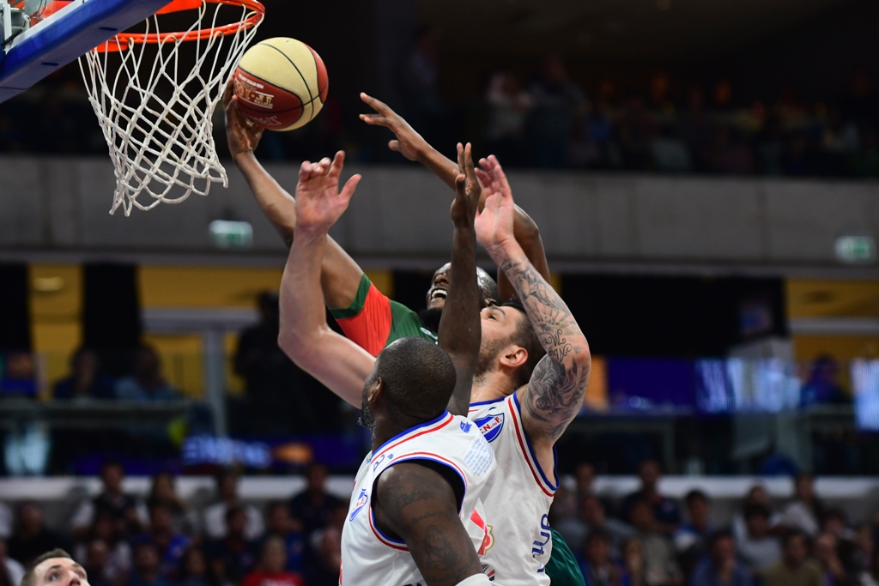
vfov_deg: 6.5
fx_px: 5128
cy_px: 293
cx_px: 440
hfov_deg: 9.8
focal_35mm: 210
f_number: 3.5
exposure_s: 1/500
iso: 800
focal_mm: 140
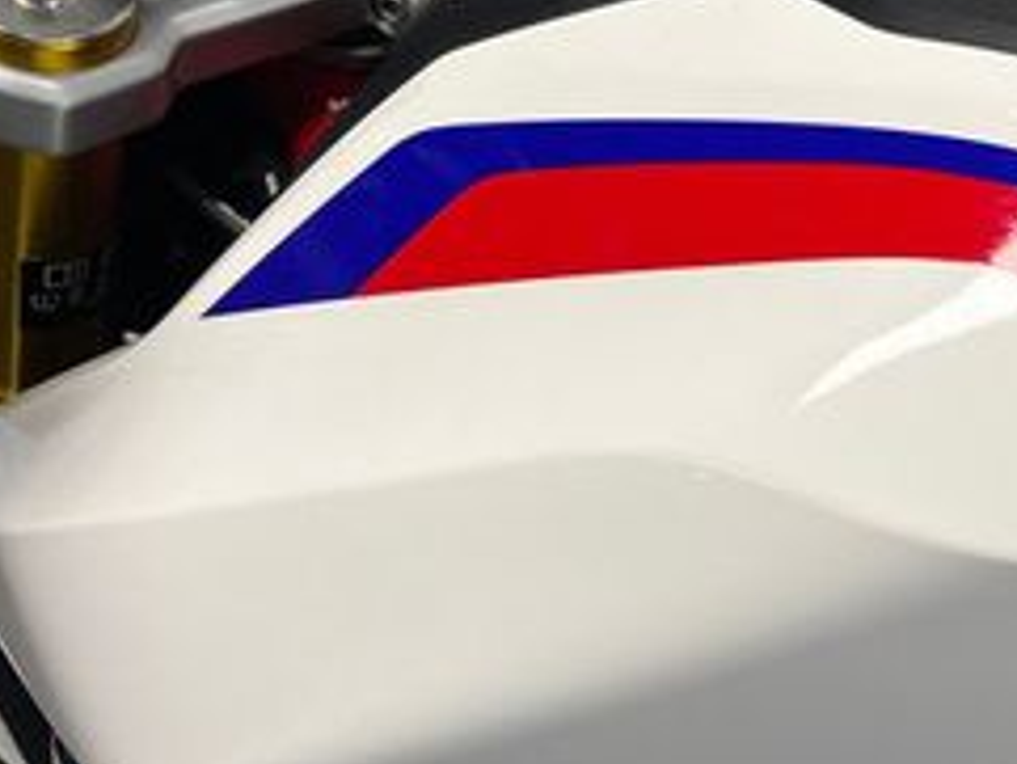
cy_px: 388
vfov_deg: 21.3
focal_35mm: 69
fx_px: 2028
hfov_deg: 26.9
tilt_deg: -29.4
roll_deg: +0.3
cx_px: 975
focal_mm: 5.1
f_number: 1.6
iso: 80
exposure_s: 1/100
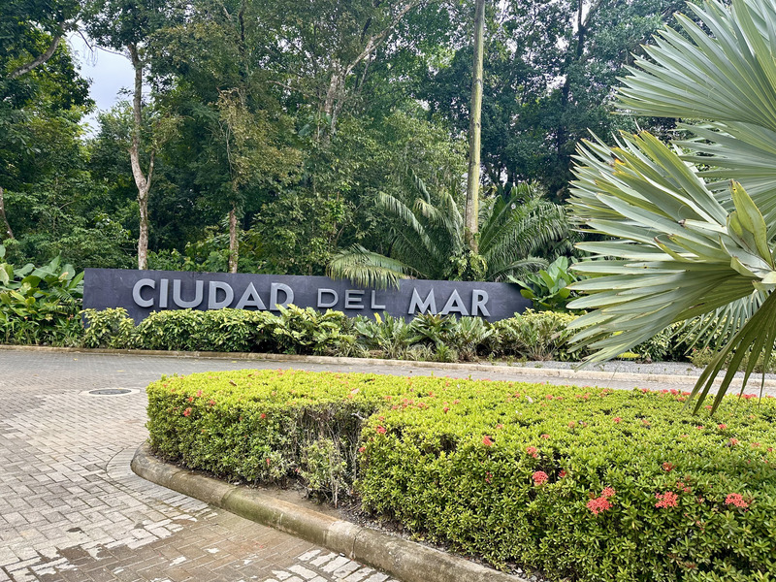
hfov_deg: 71.6
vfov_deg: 56.8
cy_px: 291
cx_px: 388
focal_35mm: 24
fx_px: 538
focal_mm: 6.86
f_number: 1.78
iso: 80
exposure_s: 1/872
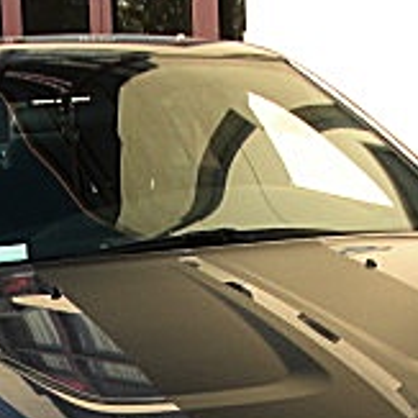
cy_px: 559
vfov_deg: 13.4
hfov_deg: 13.9
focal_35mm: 125
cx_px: 162
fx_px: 1708
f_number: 2.8
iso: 50
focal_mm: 6.3
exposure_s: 1/320
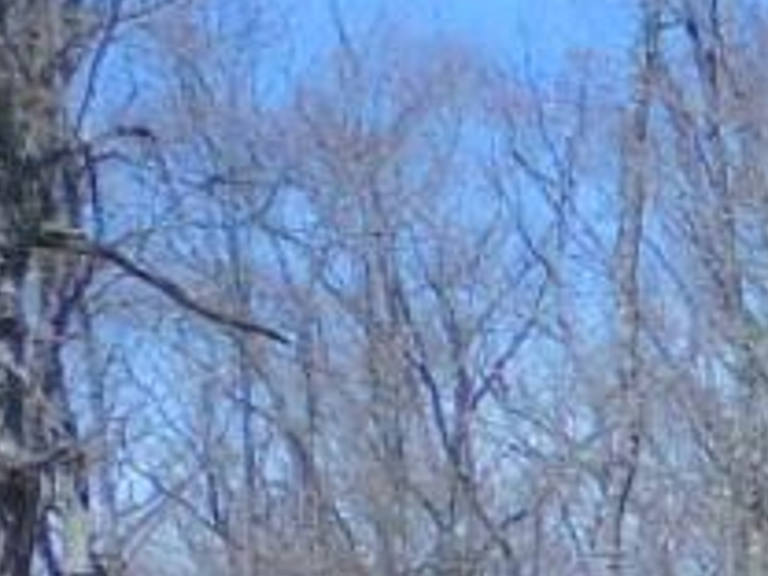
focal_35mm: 185
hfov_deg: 8.6
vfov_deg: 7.7
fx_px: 4104
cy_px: 1082
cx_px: 2437
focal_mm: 4.3
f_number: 3.3
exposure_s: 1/1000
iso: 125
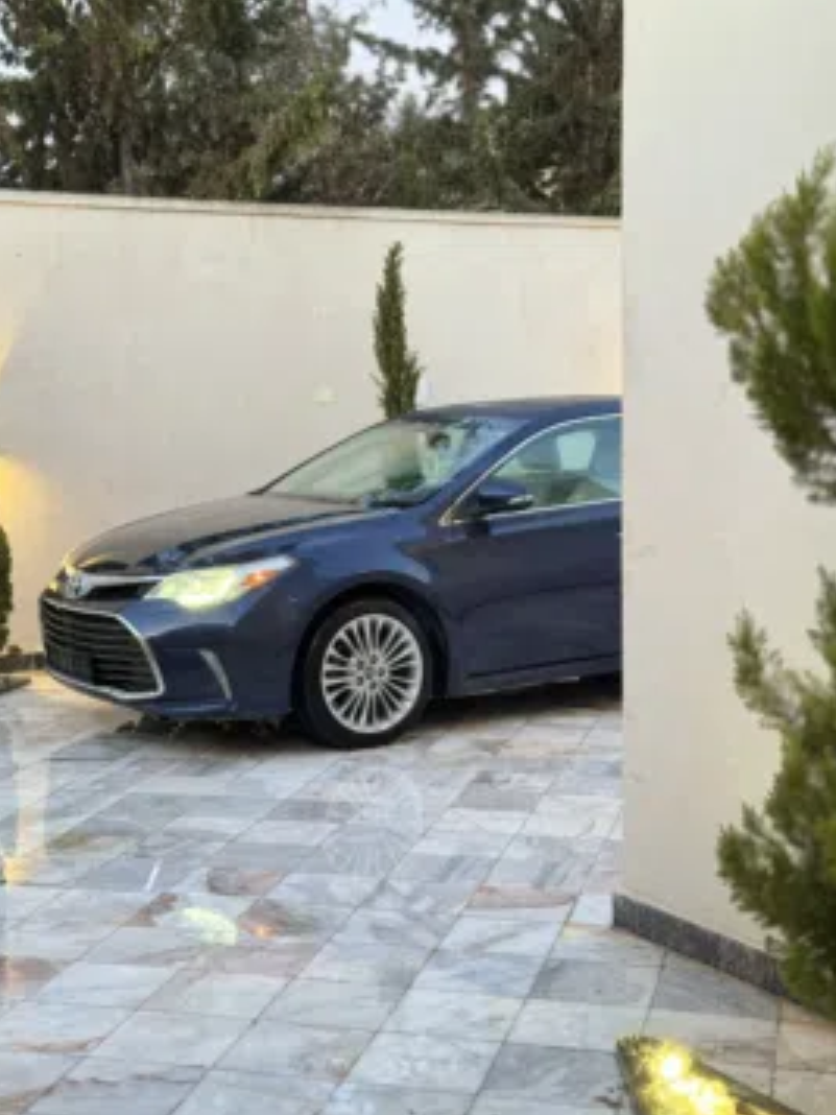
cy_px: 545
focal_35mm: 54
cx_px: 382
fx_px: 1739
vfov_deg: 35.5
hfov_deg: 27.0
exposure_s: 1/33
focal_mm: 6.76
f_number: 1.78
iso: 250
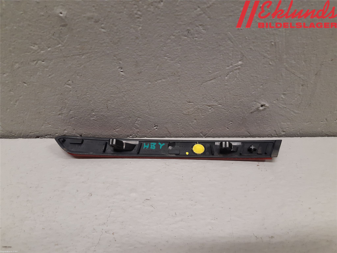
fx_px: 253
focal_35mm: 26
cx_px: 168
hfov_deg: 67.3
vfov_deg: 53.1
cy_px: 126
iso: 160
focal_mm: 3.93
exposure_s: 1/50
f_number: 1.7
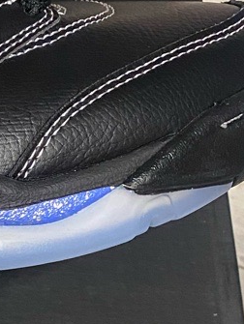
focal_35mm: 124
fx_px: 1163
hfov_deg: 10.7
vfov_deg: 15.0
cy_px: 445
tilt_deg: -69.6
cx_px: -285
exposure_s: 1/50
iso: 200
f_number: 1.8
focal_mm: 4.25
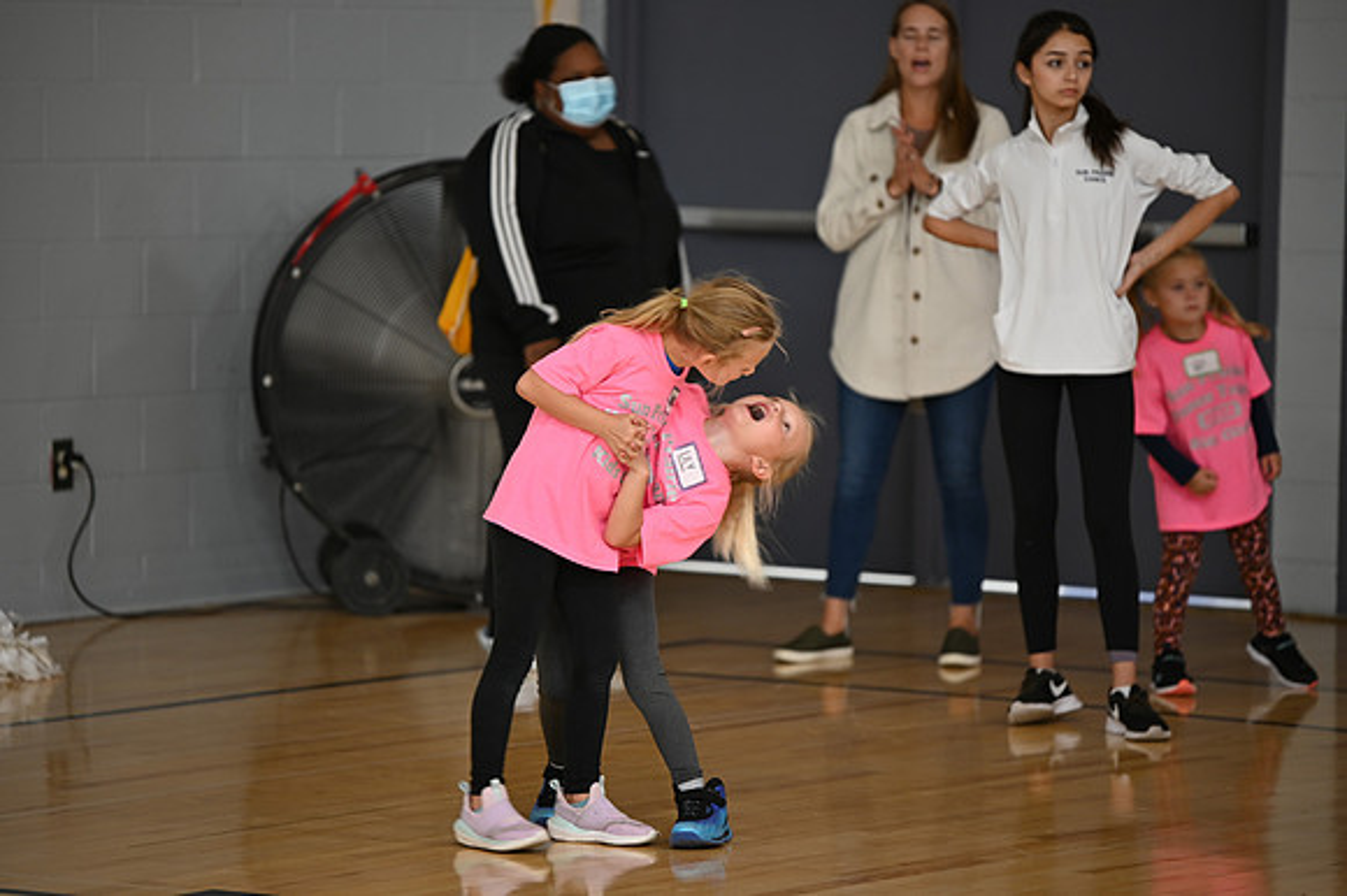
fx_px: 7479
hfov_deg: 10.3
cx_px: 674
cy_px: 448
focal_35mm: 200
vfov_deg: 6.9
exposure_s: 1/60
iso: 800
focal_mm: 200
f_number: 2.8
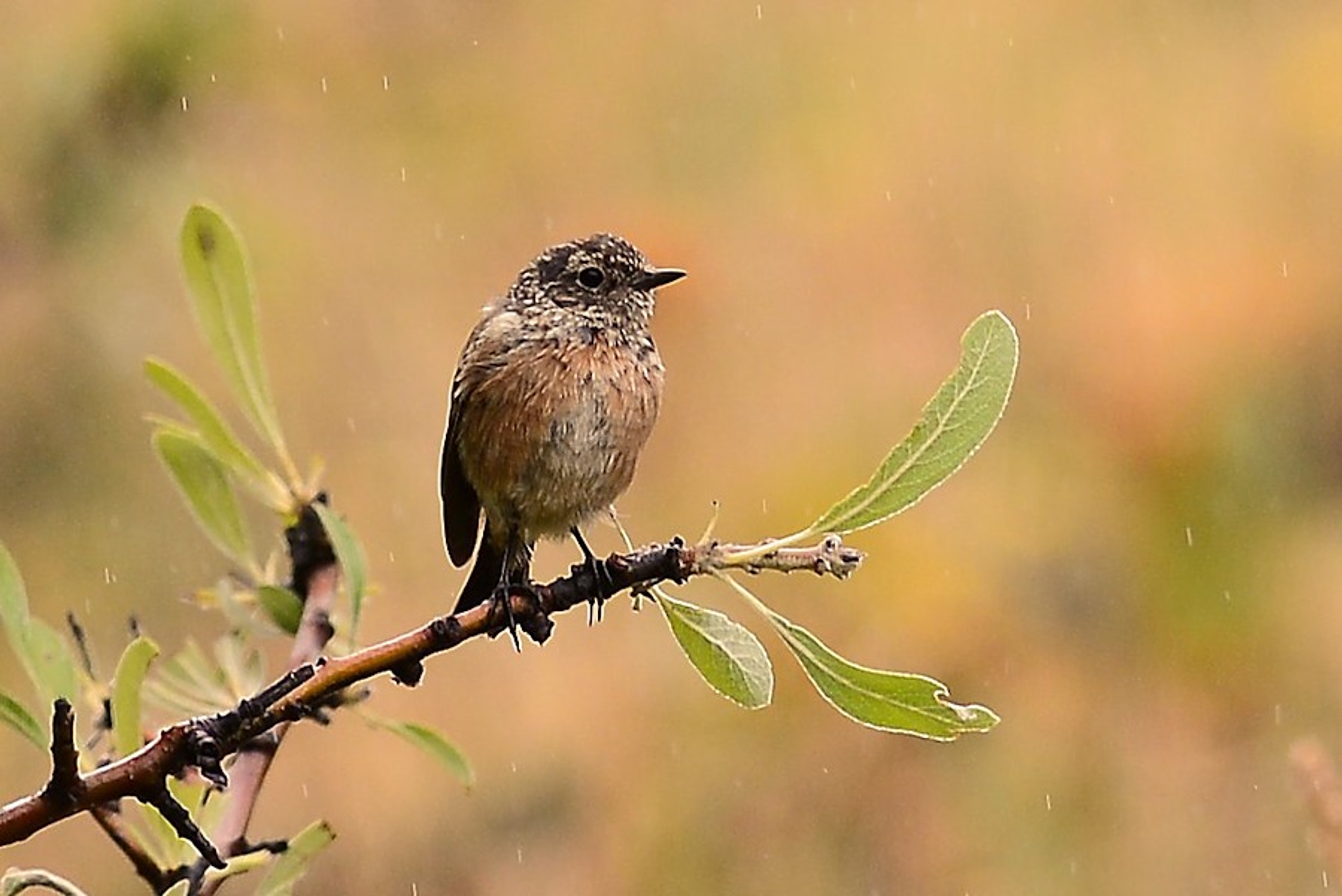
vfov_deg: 4.6
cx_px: 671
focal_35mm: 300
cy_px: 448
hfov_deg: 6.9
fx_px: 11188
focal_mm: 300
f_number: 5.6
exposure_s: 1/640
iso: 400
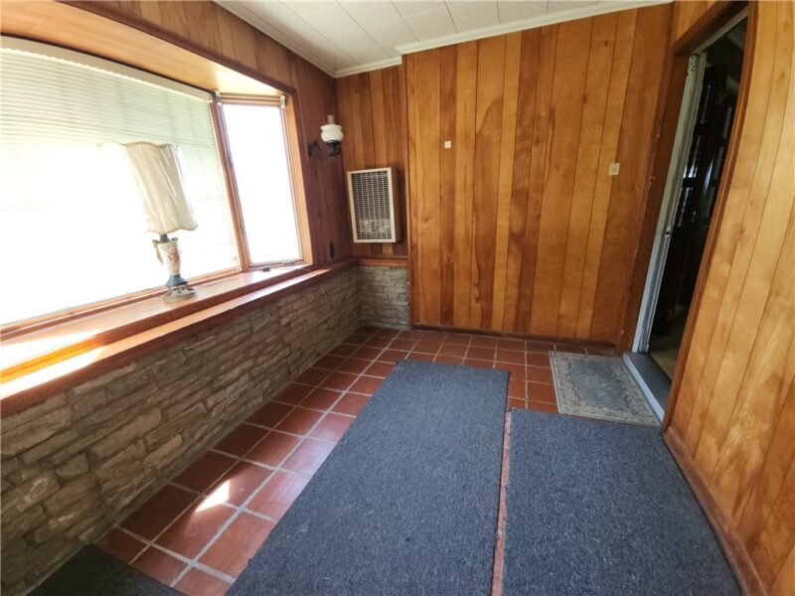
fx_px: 299
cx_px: 398
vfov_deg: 89.9
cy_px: 298
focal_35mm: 13
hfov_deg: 106.2
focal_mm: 2.2
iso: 125
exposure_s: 1/60
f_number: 2.2
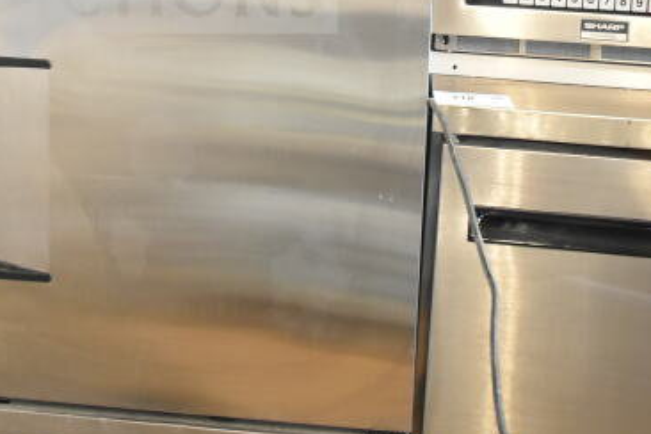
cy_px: -108
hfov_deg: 26.5
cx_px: 137
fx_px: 1356
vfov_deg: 17.2
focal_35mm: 75
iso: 1600
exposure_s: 1/30
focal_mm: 20
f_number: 3.8
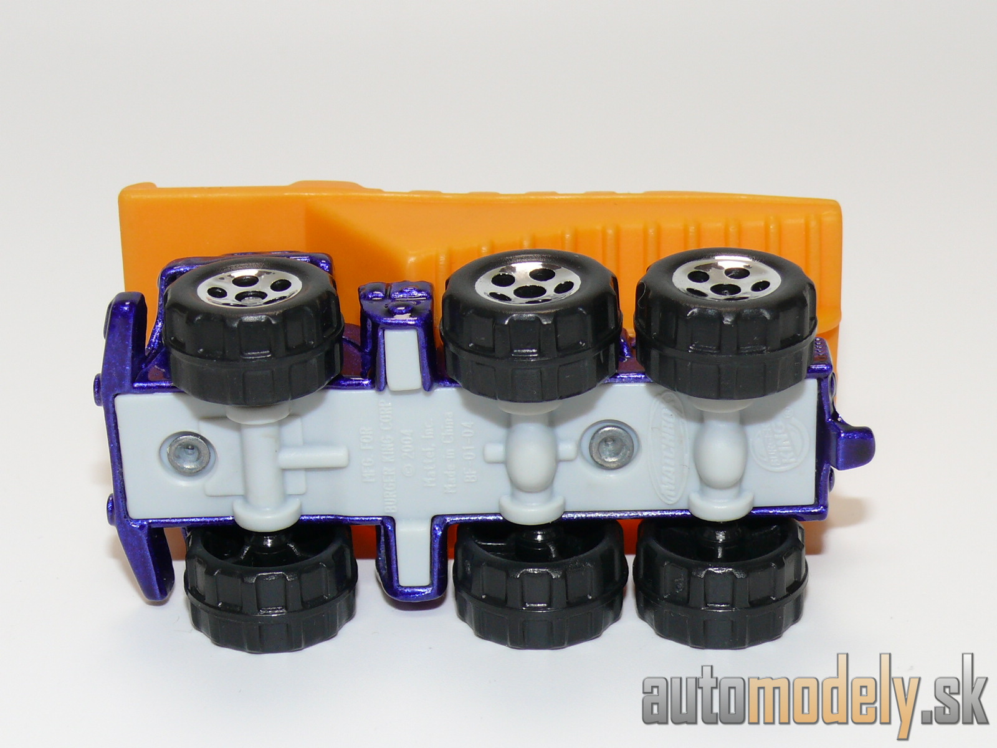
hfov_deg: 22.0
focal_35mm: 89
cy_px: 374
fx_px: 2563
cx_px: 498
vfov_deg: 16.6
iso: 100
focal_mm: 12.5
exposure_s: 1/30
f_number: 4
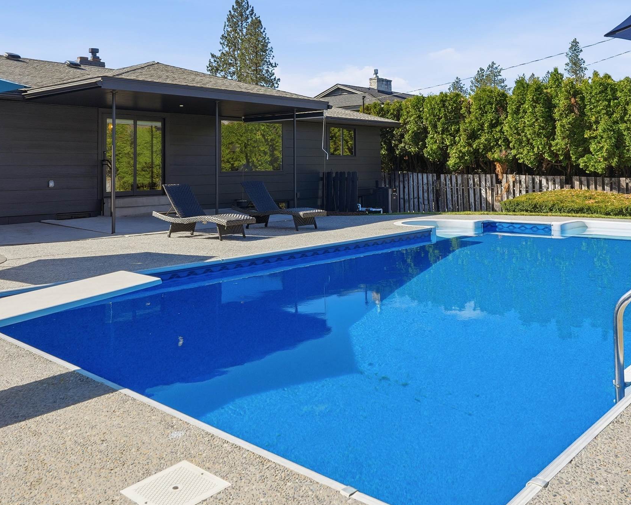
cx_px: 318
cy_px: 150
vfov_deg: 45.0
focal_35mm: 32
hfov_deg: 55.9
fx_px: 595
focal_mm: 18.5
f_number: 8
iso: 100
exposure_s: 1/2500
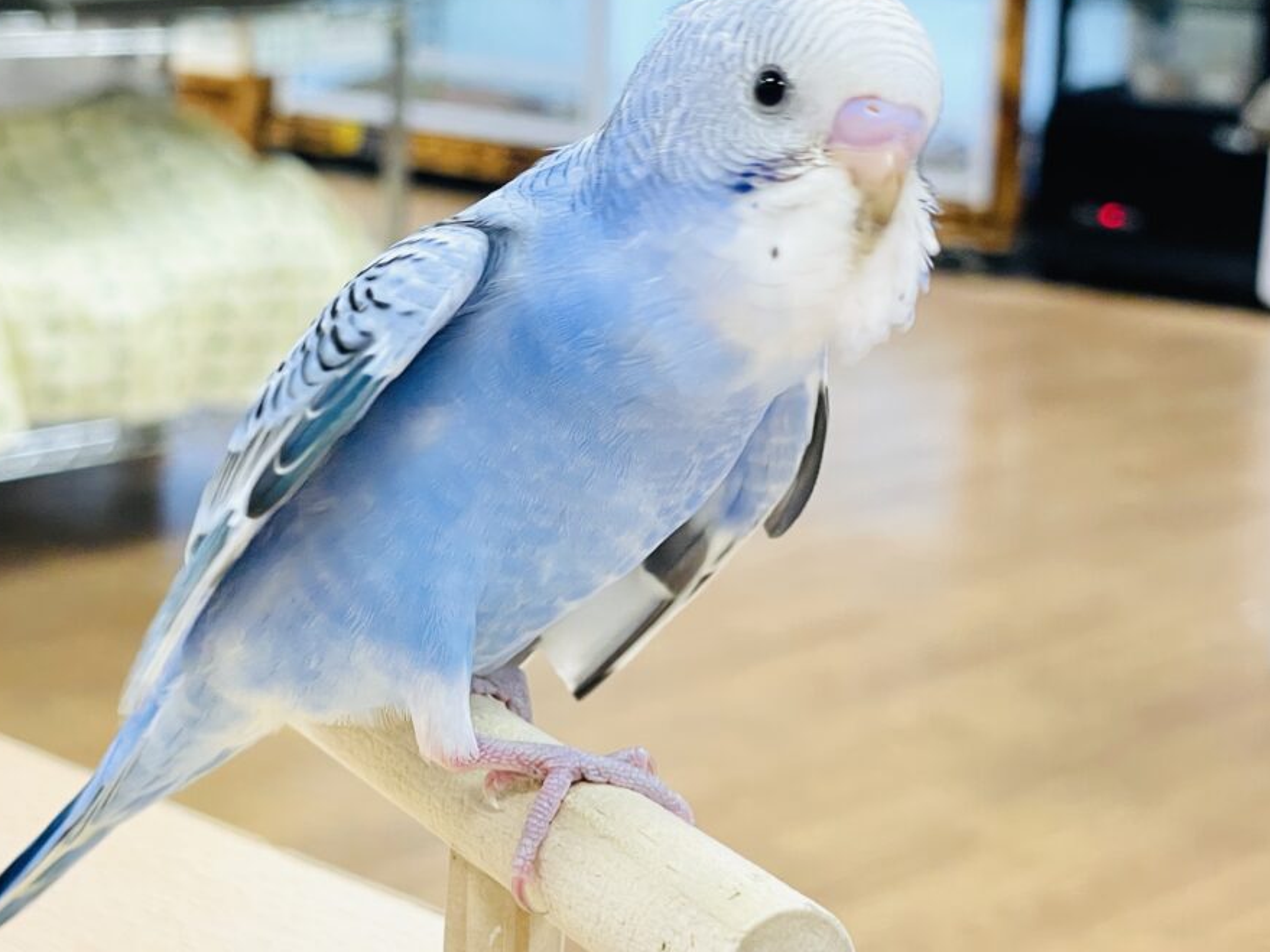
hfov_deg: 27.3
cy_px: 423
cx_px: 454
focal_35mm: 71
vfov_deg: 20.7
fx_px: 2605
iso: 100
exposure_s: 1/99
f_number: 2
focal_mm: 6
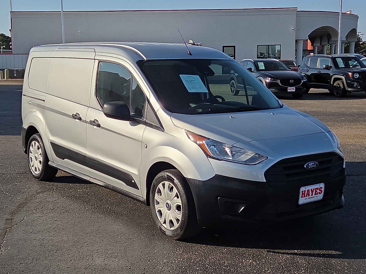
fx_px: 550
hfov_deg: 36.8
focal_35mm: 52
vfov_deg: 28.0
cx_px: 183
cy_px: 137
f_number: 1.8
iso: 26
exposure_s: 1/10000
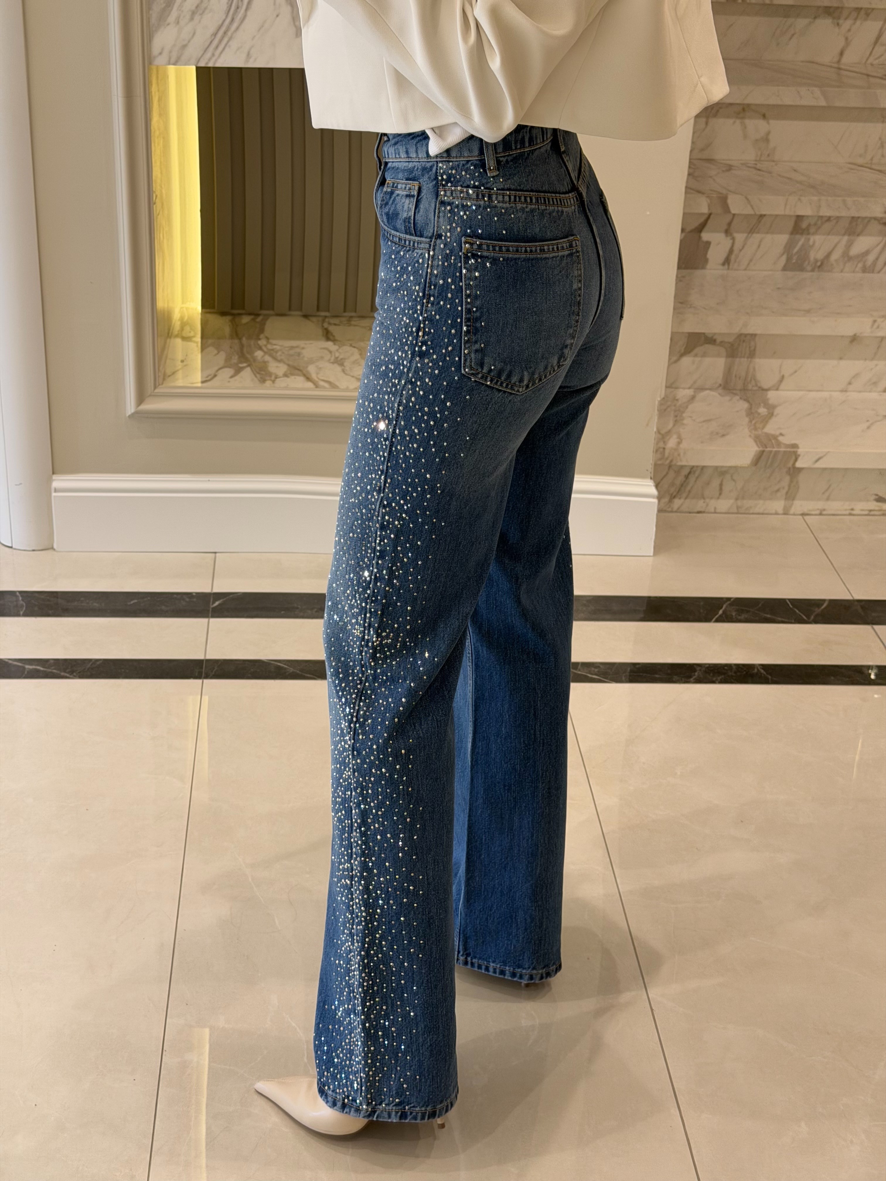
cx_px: 443
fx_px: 1638
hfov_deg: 30.3
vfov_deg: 39.7
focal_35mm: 48
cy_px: 590
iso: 125
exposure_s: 1/50
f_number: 1.78
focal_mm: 6.76
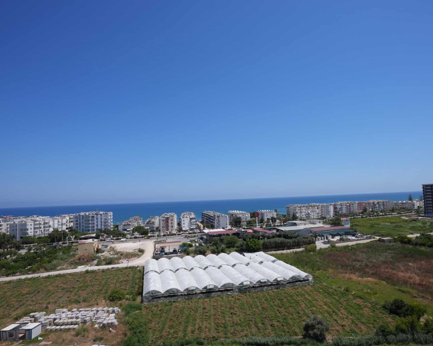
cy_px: 180
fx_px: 256
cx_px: 251
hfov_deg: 79.8
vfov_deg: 68.1
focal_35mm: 20
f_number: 8
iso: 100
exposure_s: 1/400
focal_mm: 17
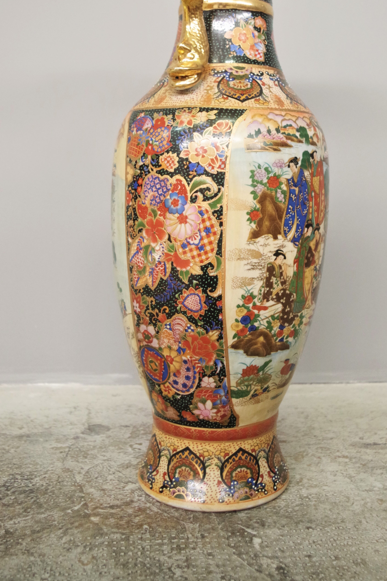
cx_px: 226
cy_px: 196
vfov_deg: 47.7
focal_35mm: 40
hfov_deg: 33.3
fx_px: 645
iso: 1600
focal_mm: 20
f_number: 4
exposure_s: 1/60
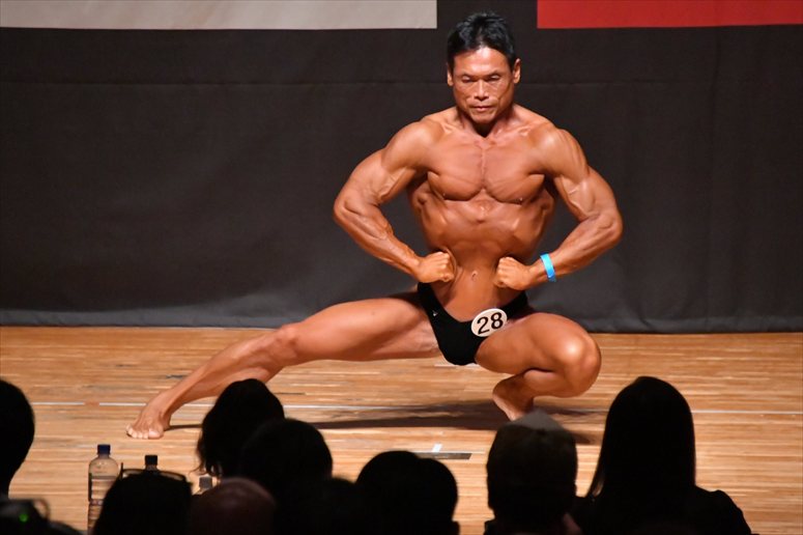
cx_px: 402
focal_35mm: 450
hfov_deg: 4.6
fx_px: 10033
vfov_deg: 3.1
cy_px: 268
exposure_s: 1/400
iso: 12800
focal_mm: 300
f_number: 5.6
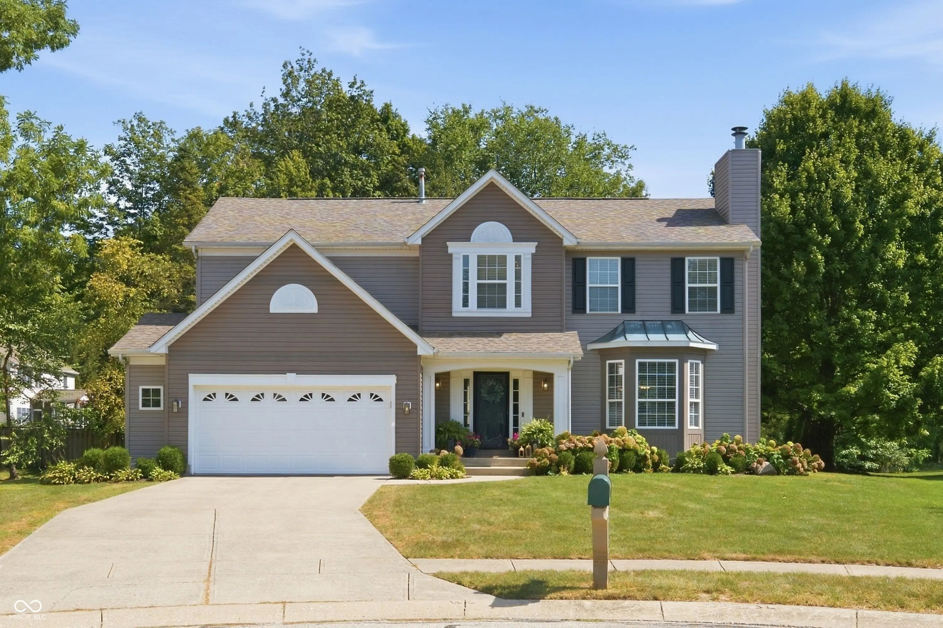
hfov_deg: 47.5
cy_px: 437
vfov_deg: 32.4
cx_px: 448
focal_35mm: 41
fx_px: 1070
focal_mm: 24
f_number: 9
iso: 200
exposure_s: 1/320
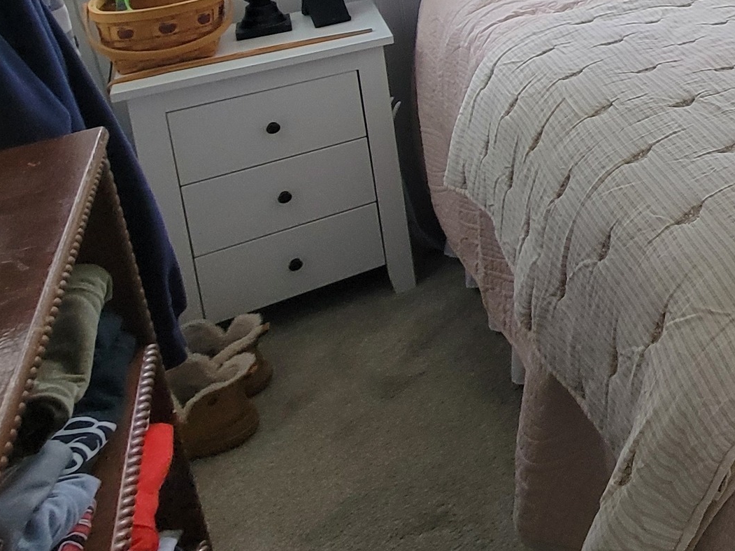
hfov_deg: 33.1
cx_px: 994
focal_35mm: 38
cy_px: -136
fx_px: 807
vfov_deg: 30.9
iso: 200
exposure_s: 1/60
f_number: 2.2
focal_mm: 2.2
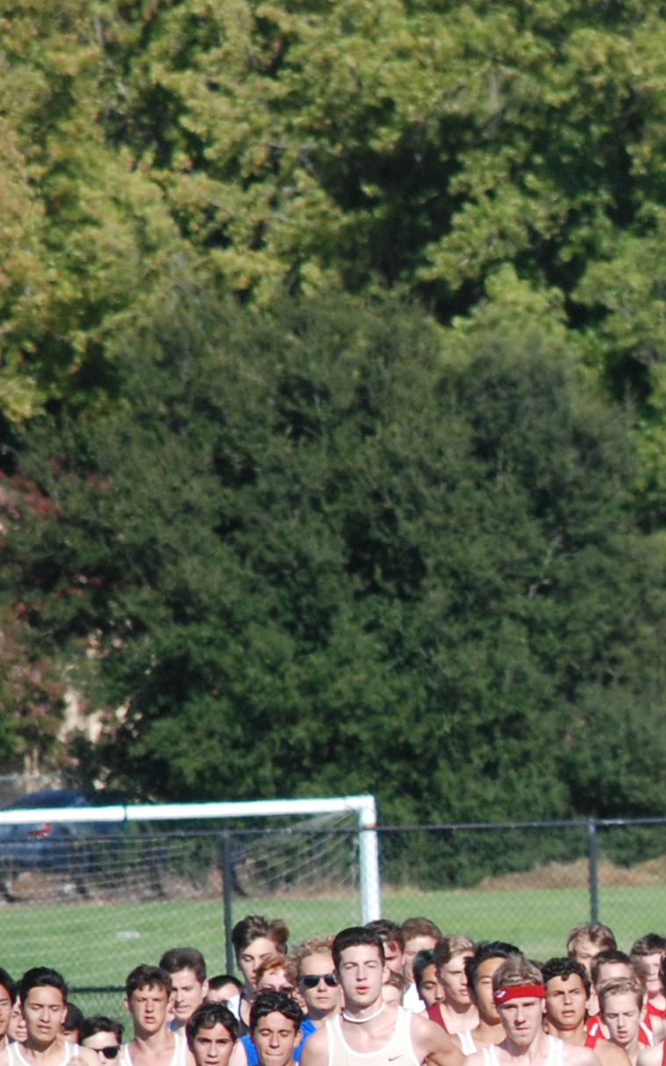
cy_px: 1063
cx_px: 1123
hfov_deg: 2.0
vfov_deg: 3.2
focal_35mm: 659
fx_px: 19134
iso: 400
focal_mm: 135
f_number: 5
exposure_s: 1/1600
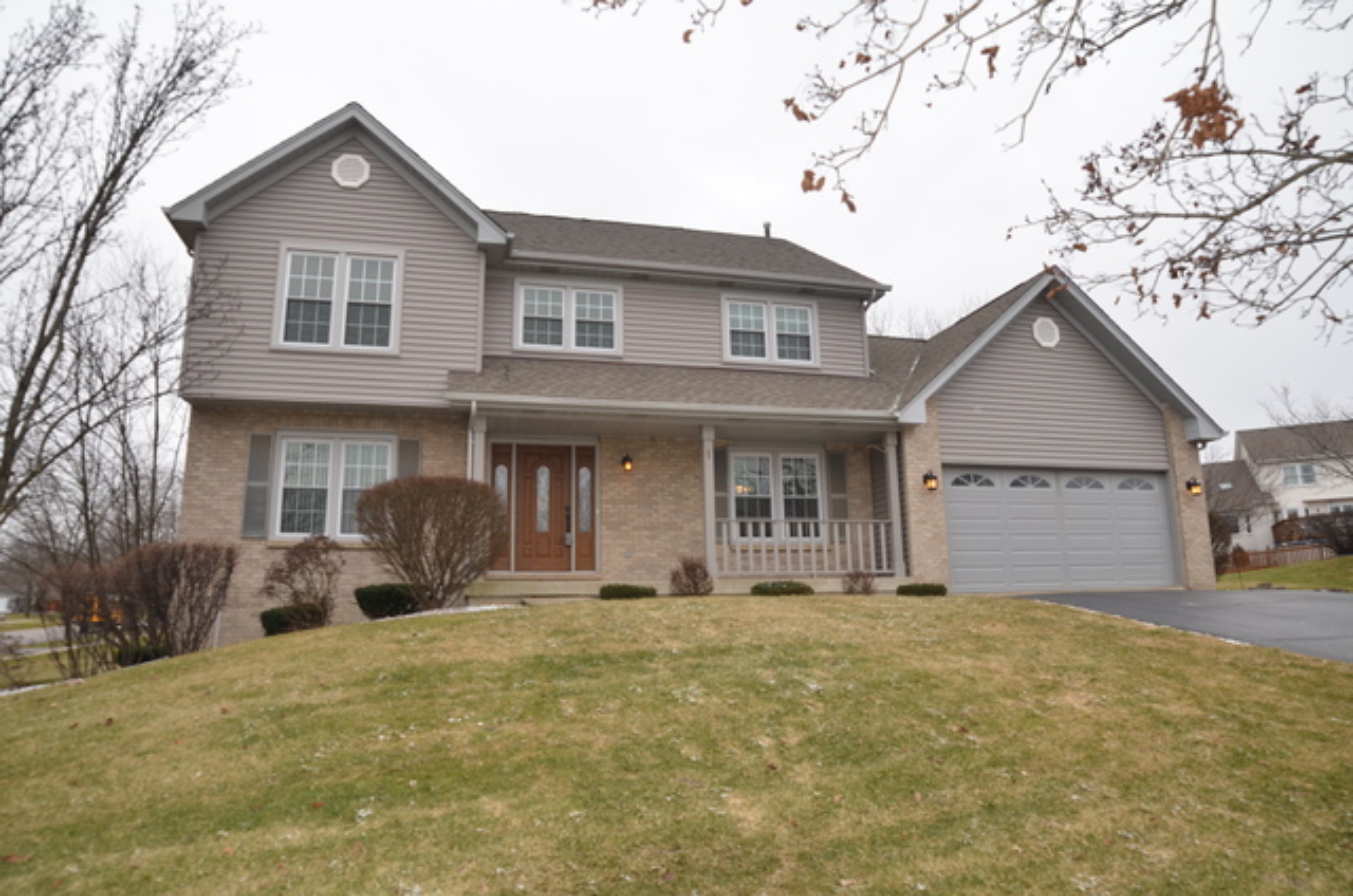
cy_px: 448
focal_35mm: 21
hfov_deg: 81.3
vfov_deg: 59.3
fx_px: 788
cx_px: 676
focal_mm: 14
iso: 140
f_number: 4
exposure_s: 1/250
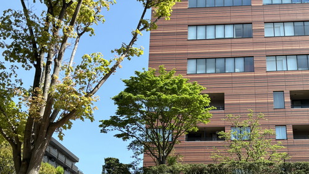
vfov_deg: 25.3
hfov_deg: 44.0
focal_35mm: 46
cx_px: 204
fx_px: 377
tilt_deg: +20.2
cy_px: 148
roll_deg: -0.3
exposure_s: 1/1126
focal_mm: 5.96
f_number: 1.6
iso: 50
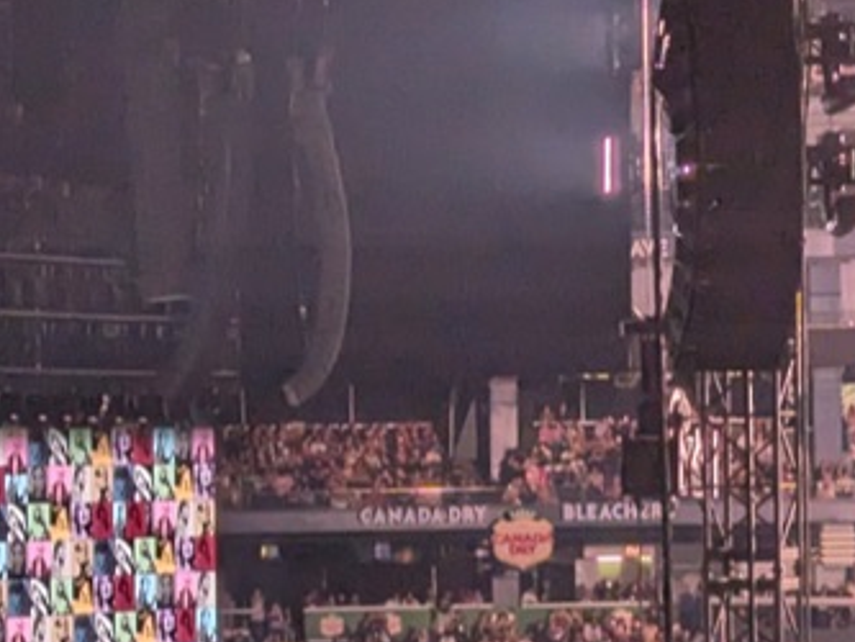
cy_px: 516
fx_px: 4991
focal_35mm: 202
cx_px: 46
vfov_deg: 7.3
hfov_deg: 9.7
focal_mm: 6.81
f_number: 1.85
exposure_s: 1/211
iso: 241
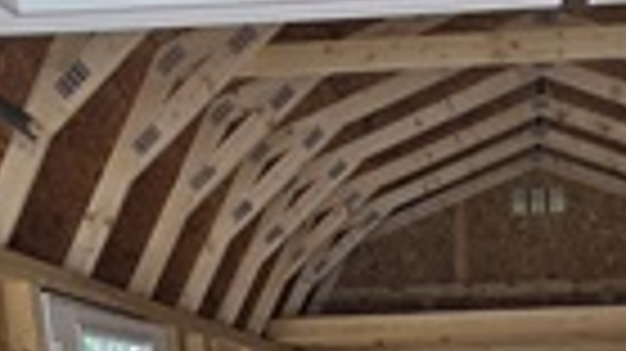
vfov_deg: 16.6
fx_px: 946
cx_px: 464
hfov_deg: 35.9
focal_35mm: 57
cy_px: 675
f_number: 2.2
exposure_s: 1/155
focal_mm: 2.2
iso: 50
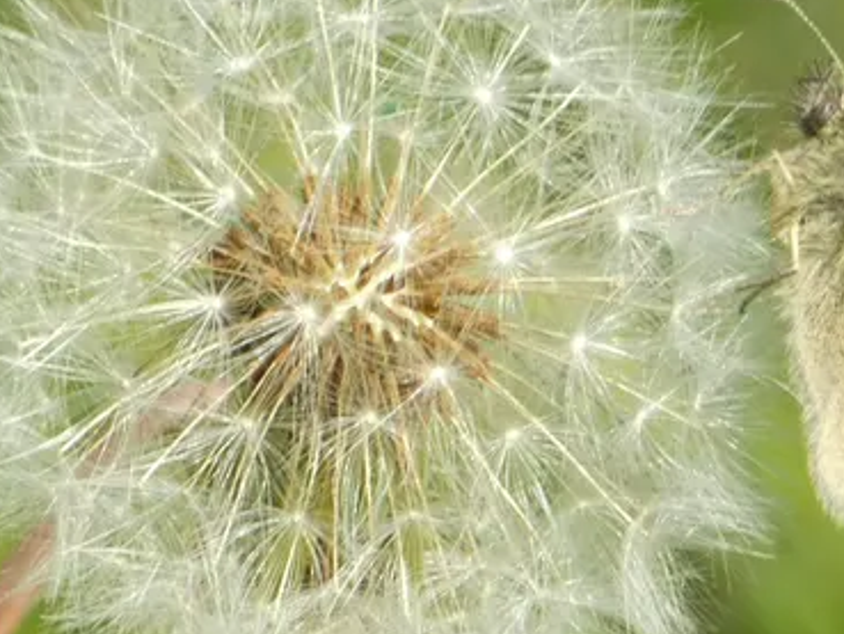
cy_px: 286
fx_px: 21804
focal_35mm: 894
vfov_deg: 1.7
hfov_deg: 2.2
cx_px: 643
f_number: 5.6
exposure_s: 1/100
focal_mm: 92.3
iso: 100
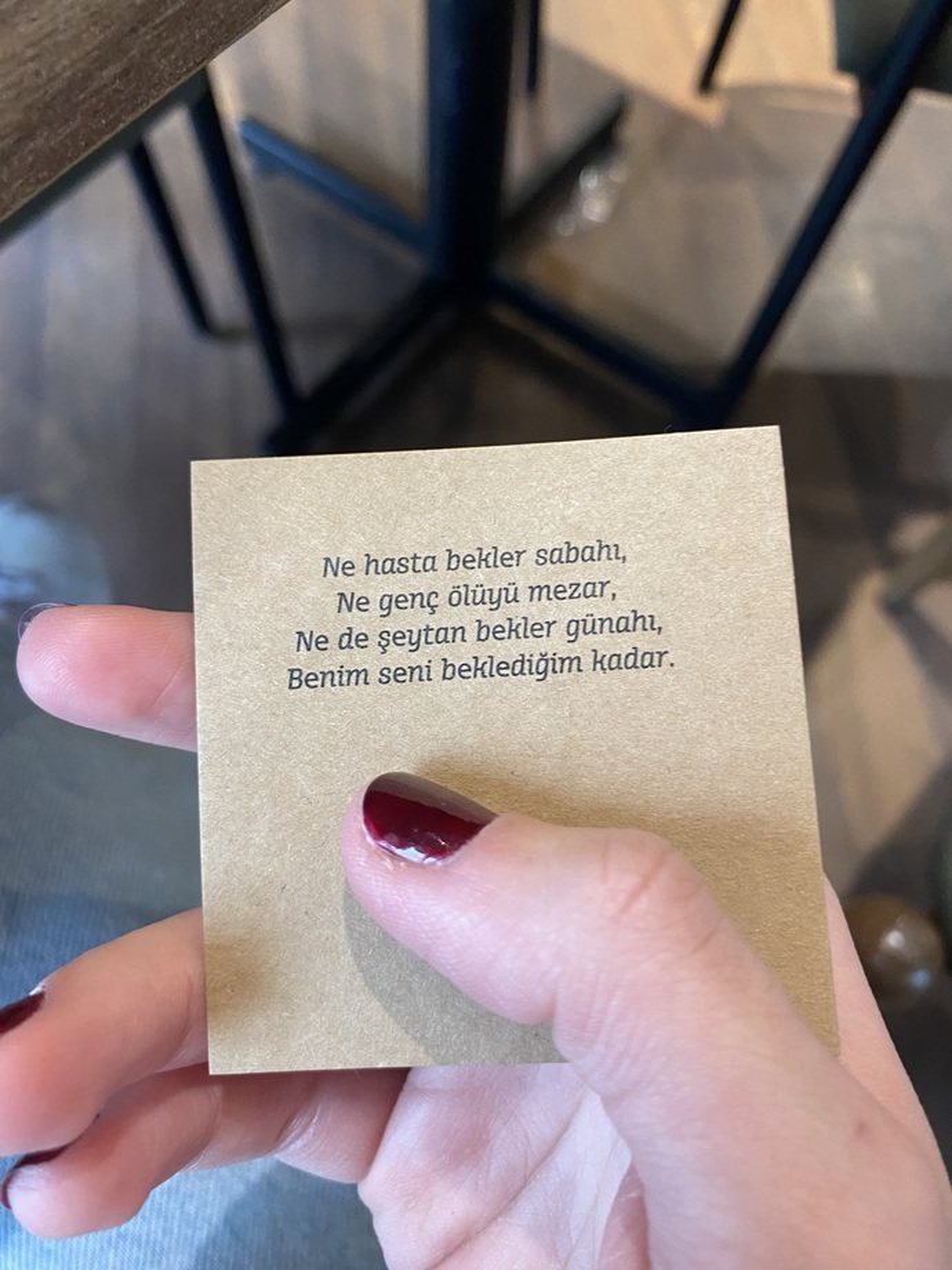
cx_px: 476
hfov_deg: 54.9
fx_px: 917
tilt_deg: -66.4
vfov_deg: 69.4
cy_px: 635
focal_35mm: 25
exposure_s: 1/50
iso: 200
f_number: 1.8
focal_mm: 4.25
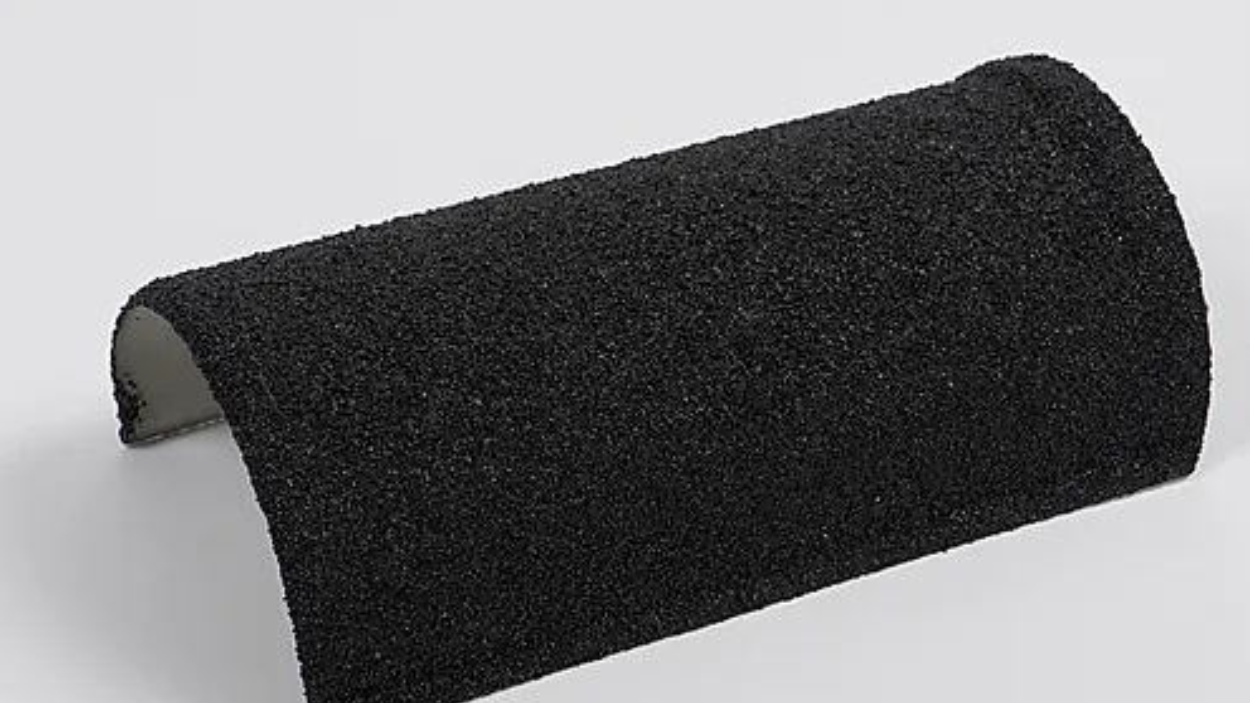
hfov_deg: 19.3
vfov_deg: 10.9
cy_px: 398
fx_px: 3679
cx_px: 625
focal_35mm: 111
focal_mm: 105
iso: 100
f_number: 13
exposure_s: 1/125
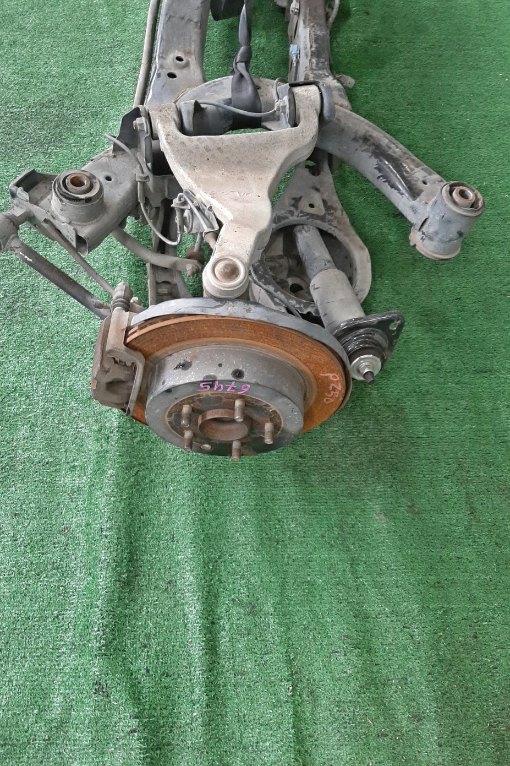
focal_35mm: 28
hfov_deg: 46.3
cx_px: 227
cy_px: 376
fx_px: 595
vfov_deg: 65.5
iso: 120
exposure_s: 1/50
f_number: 1.7
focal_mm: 3.93
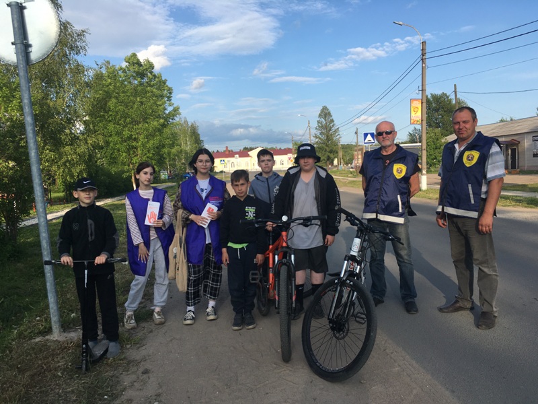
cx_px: 269
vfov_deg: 48.2
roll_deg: +3.1
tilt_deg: -6.0
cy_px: 202
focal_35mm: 29
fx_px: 451
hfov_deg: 61.7
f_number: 2.2
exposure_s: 1/986
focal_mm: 4.15
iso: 25
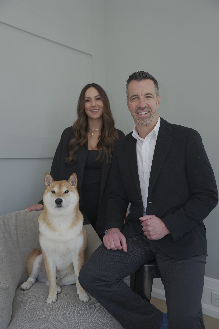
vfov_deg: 57.2
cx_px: 110
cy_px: 164
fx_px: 301
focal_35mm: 33
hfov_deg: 40.0
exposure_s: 1/160
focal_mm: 33
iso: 250
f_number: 2.8
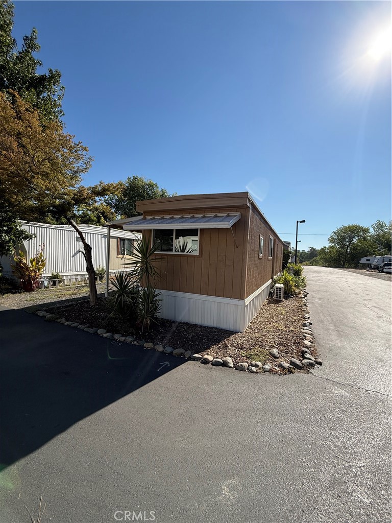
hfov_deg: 85.7
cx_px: 196
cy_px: 262
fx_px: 211
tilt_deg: +1.7
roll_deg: -1.7
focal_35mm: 14
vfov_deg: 102.1
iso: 50
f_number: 2.2
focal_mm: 2.22
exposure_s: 1/1901
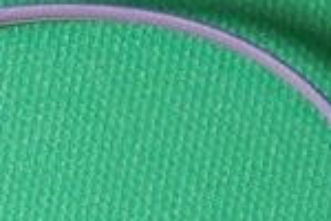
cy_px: 552
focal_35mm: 311
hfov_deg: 6.6
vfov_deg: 4.3
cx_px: -97
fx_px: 2859
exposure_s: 1/13
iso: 500
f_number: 4.4
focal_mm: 10.1
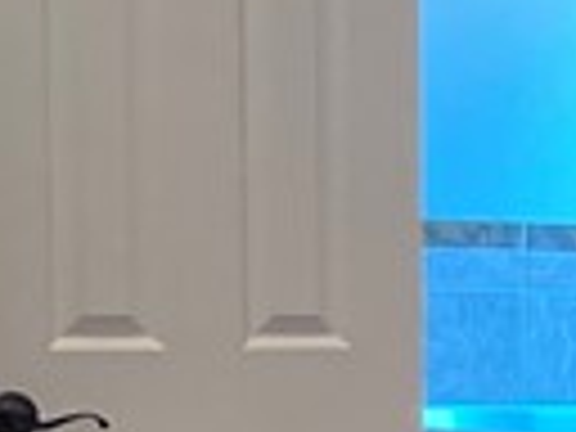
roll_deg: -2.1
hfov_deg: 7.6
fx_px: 3461
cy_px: 590
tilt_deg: -8.6
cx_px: 2048
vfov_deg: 7.1
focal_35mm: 208
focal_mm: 5.7
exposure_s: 1/60
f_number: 1.5
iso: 400
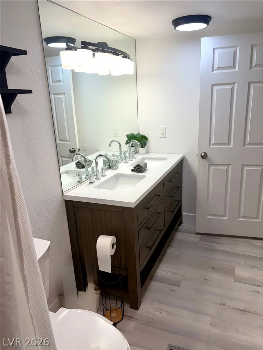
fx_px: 263
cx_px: 132
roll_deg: +2.4
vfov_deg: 67.3
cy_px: 175
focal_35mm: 26
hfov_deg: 53.1
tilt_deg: -16.4
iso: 50
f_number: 1.6
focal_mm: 5.96
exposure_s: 1/236
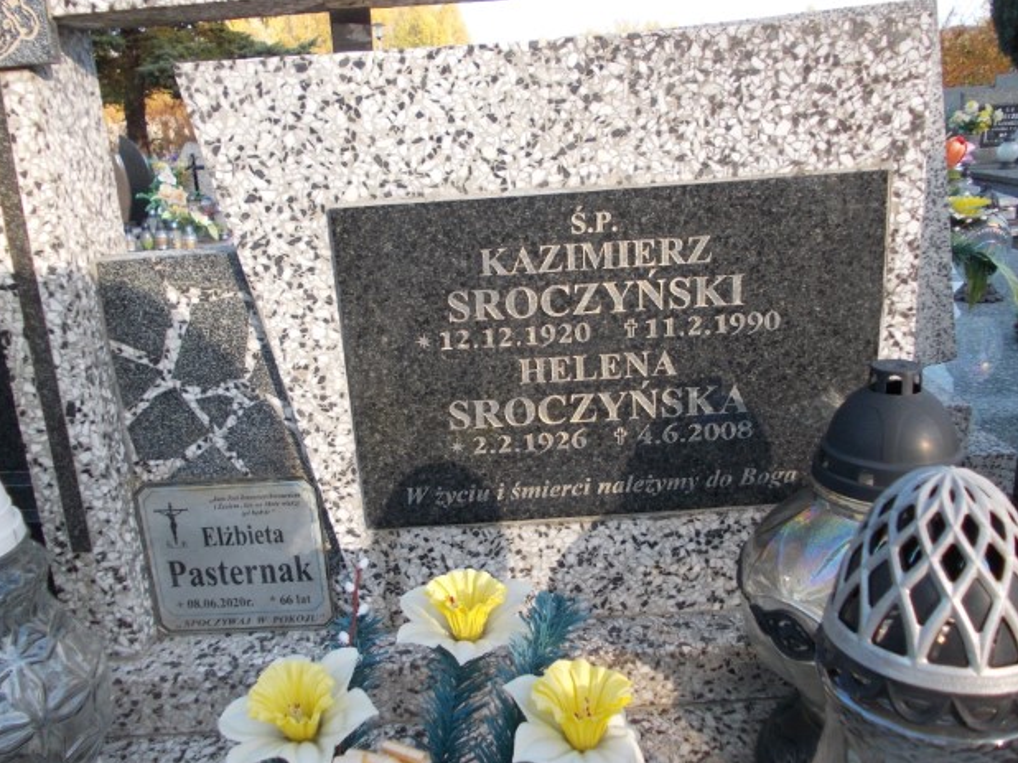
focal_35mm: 29
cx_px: 494
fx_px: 853
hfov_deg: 61.7
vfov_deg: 48.2
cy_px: 381
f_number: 2.7
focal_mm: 4
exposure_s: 1/250
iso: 100
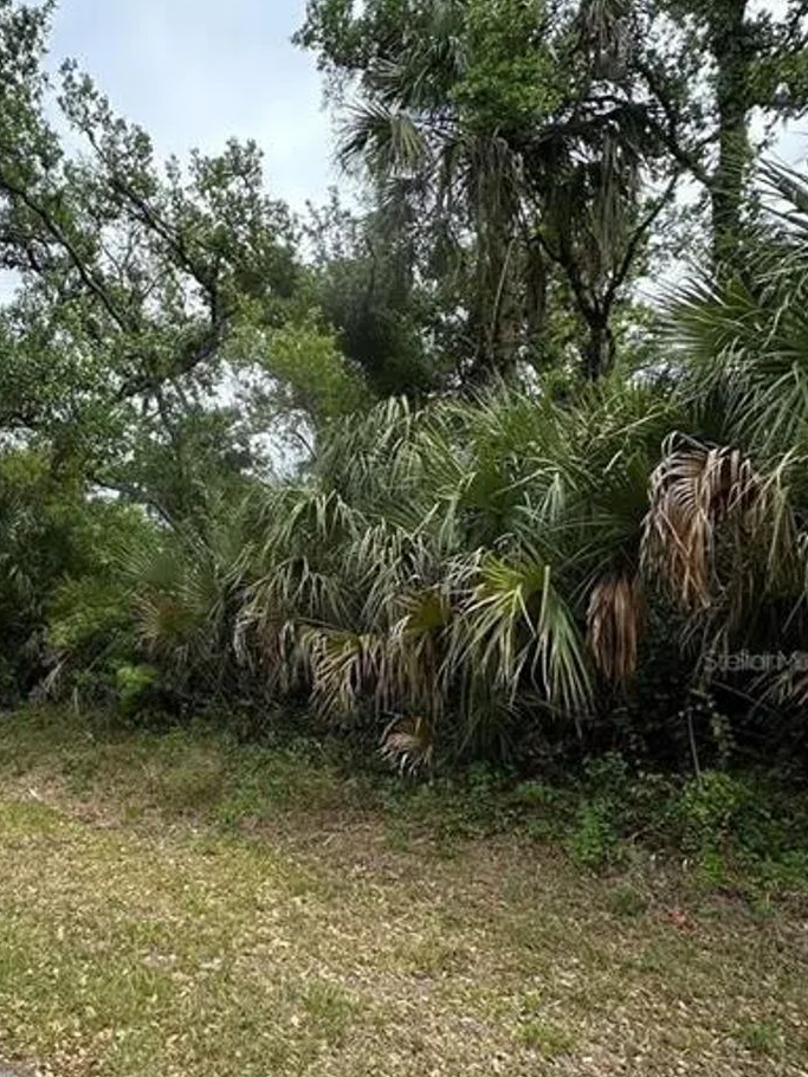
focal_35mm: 21
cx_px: 224
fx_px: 653
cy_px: 659
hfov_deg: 60.7
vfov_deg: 77.8
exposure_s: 1/523
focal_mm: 2.22
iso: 40
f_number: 2.2
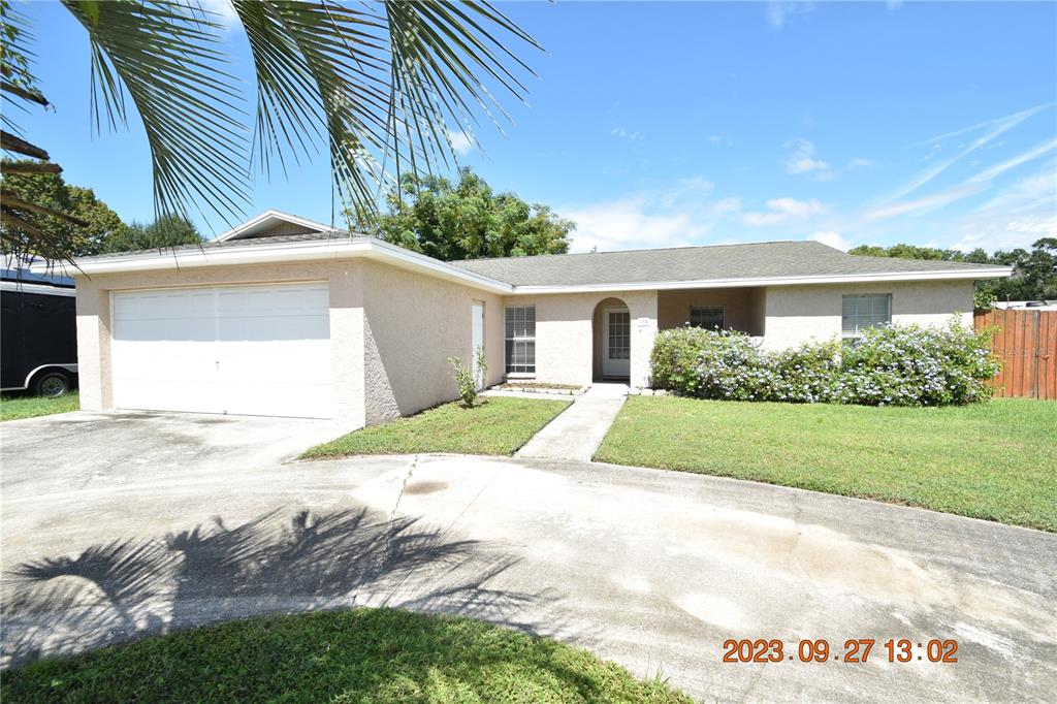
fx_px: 440
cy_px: 352
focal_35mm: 15
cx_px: 528
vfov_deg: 77.3
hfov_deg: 100.4
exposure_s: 1/320
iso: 200
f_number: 9
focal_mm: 10
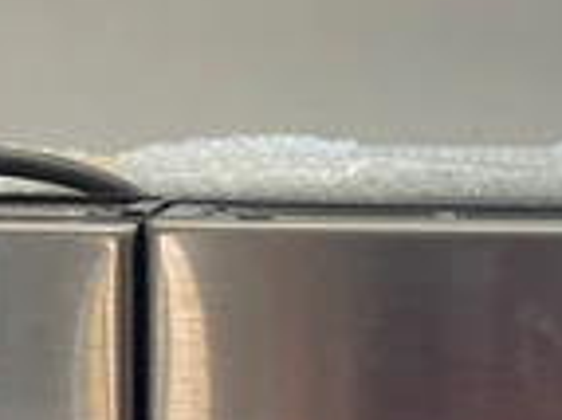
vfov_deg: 18.1
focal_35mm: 81
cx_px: 483
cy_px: 306
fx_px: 1314
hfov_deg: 23.6
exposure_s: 1/60
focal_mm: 3
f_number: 1.8
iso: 50
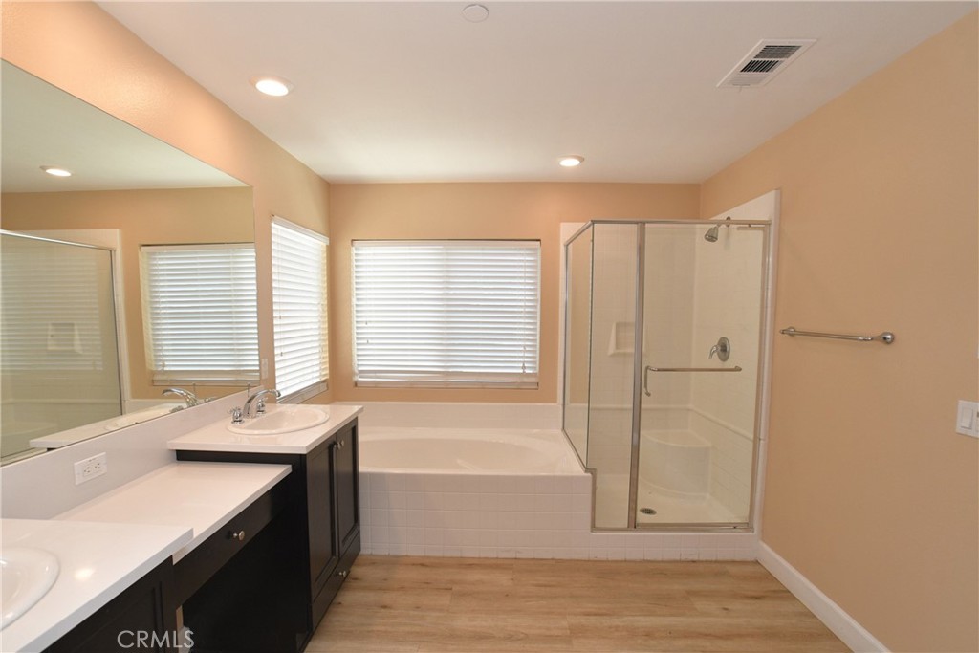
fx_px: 449
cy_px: 326
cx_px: 490
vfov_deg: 72.1
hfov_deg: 95.0
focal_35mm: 16
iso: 800
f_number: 7.1
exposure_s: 1/80
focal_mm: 11
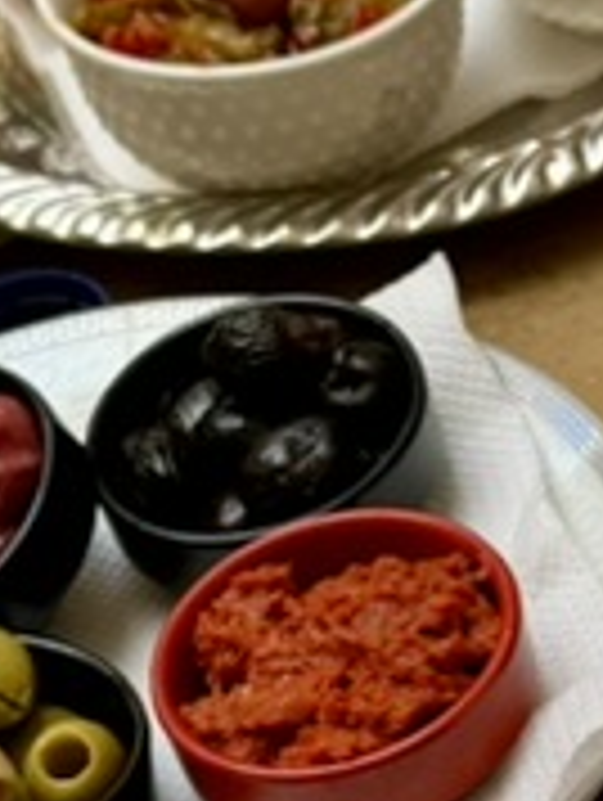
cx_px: 644
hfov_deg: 10.7
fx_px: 3198
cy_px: 810
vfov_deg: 14.1
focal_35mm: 138
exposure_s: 1/220
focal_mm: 6.76
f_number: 1.78
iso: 64
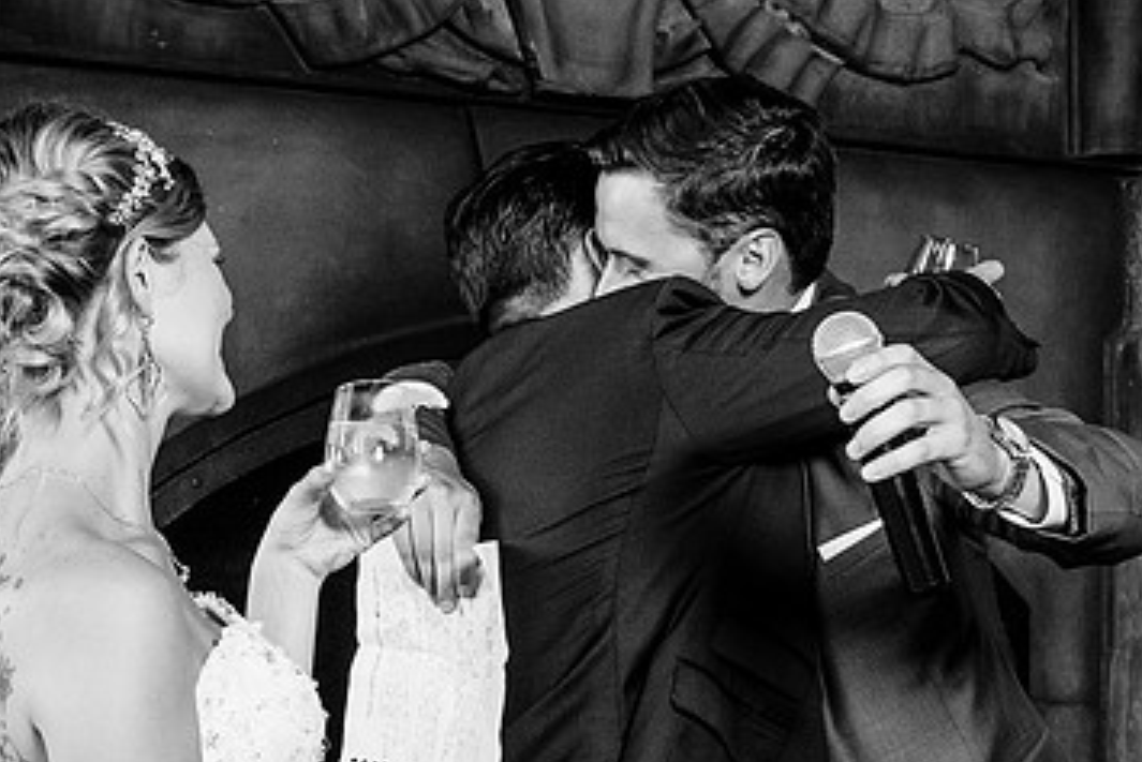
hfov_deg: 22.1
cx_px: 596
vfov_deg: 14.9
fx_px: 2919
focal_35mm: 92
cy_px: 460
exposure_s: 1/100
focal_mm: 34
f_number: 5.6
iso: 1600
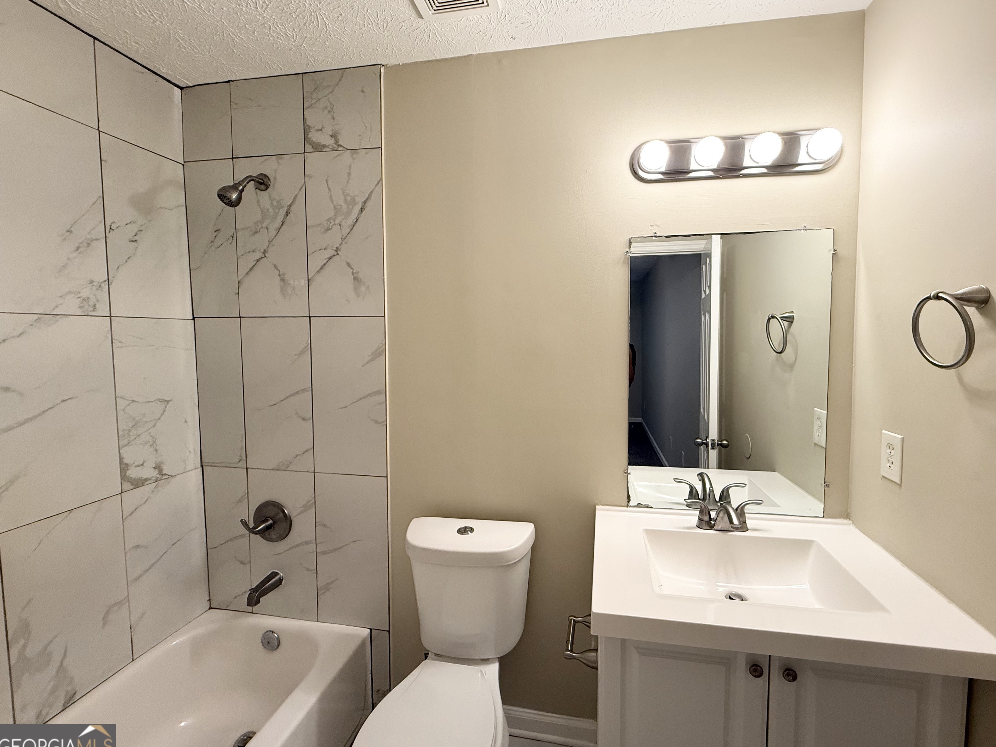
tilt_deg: -3.4
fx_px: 432
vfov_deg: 81.7
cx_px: 530
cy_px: 364
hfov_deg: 98.0
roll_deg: -0.7
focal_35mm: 15
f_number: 2.2
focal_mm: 2.22
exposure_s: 1/120
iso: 200
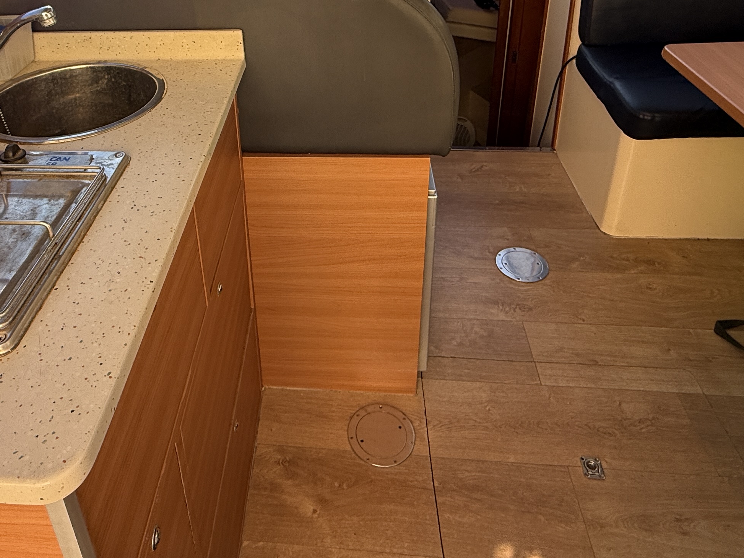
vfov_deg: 45.4
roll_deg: +1.7
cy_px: 101
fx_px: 623
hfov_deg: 61.1
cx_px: 292
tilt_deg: -25.5
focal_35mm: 29
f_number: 2.2
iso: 64
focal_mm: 2.22
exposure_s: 1/223
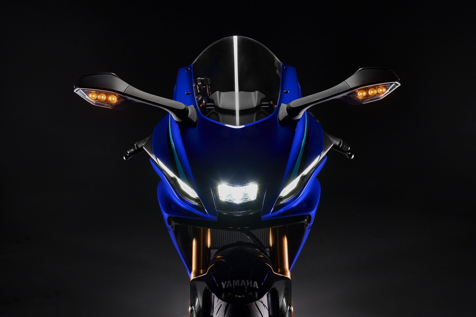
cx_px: 238
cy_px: 158
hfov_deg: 60.3
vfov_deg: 42.3
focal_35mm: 31
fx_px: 410
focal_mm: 31
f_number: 5
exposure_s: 1/60
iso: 800
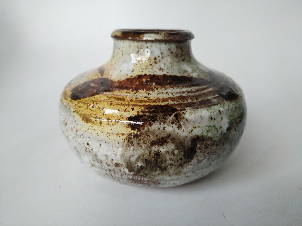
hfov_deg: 71.6
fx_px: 209
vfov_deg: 56.8
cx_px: 151
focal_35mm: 24
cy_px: 113
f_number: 1.9
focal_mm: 3.94
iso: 125
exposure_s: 1/100
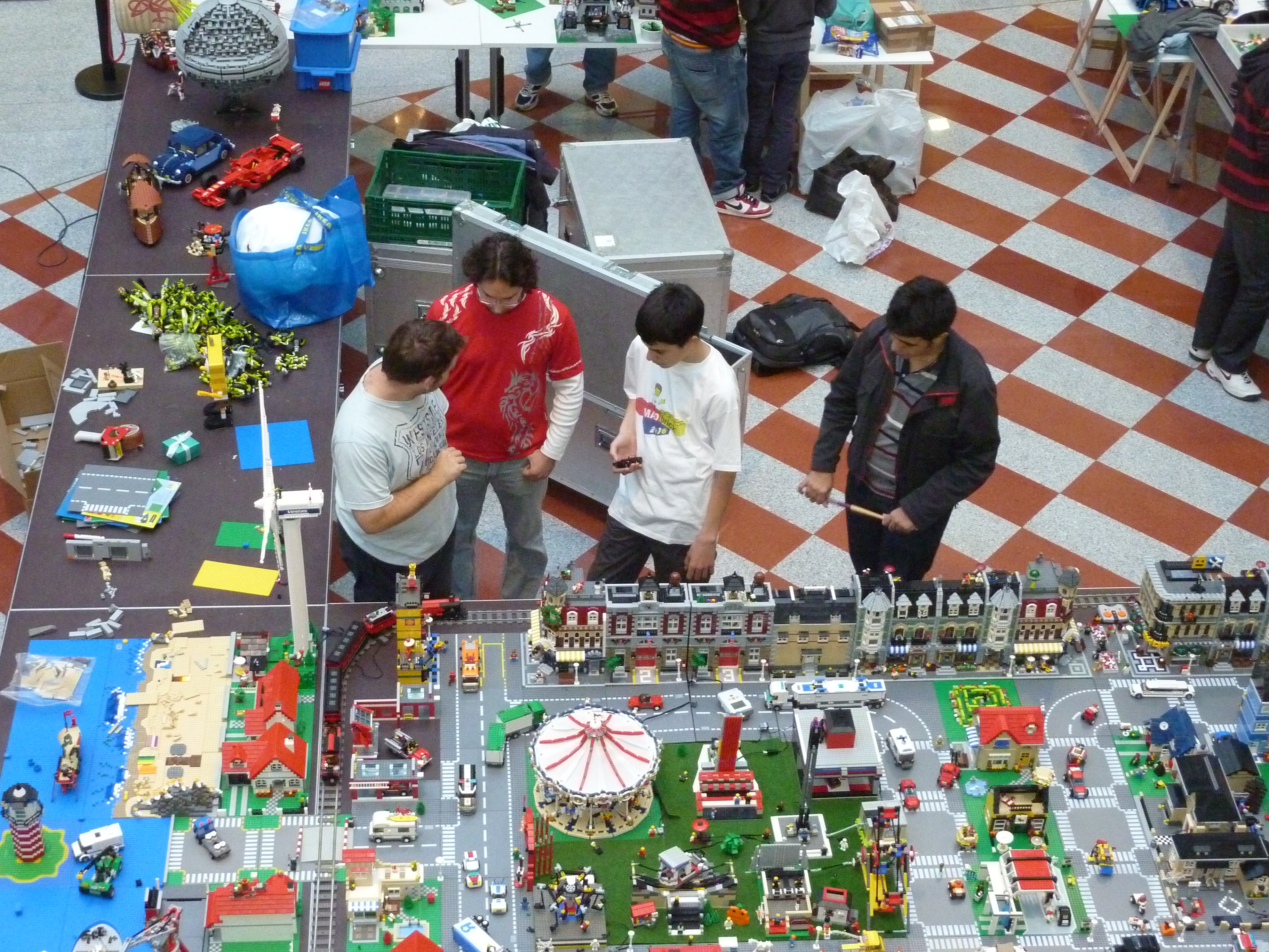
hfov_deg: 34.9
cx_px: 634
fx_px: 2016
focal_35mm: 55
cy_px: 476
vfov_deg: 26.6
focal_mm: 9.1
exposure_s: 1/60
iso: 800
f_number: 3.9
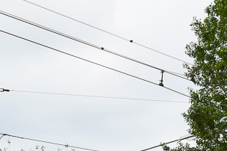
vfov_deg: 7.9
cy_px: 282
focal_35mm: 166
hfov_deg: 12.4
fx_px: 1046
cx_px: 67
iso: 400
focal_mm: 28
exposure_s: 1/1600
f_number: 6.3
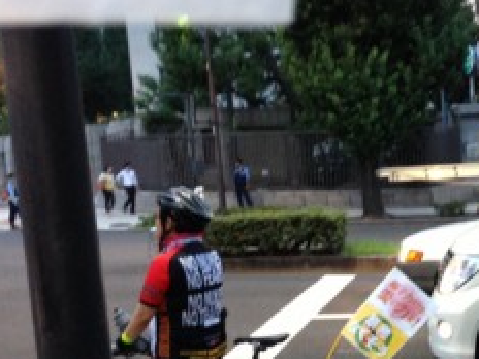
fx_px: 886
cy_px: 274
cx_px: 411
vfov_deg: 22.7
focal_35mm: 64
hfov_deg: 29.3
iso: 200
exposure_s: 1/20
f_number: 2.4
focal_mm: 4.13
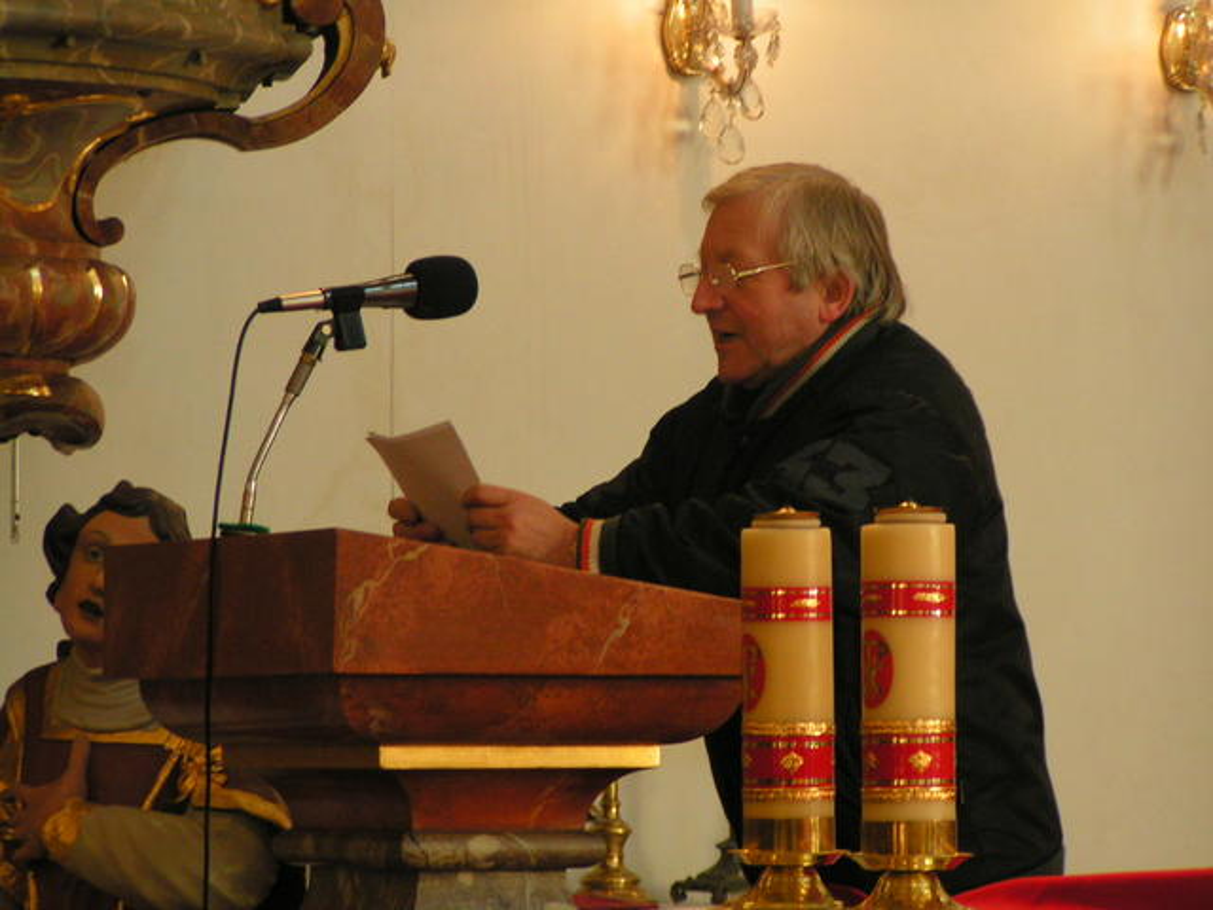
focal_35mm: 206
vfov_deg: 7.2
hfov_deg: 9.6
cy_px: 455
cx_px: 606
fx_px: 7219
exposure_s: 1/60
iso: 200
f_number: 3.5
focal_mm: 31.5
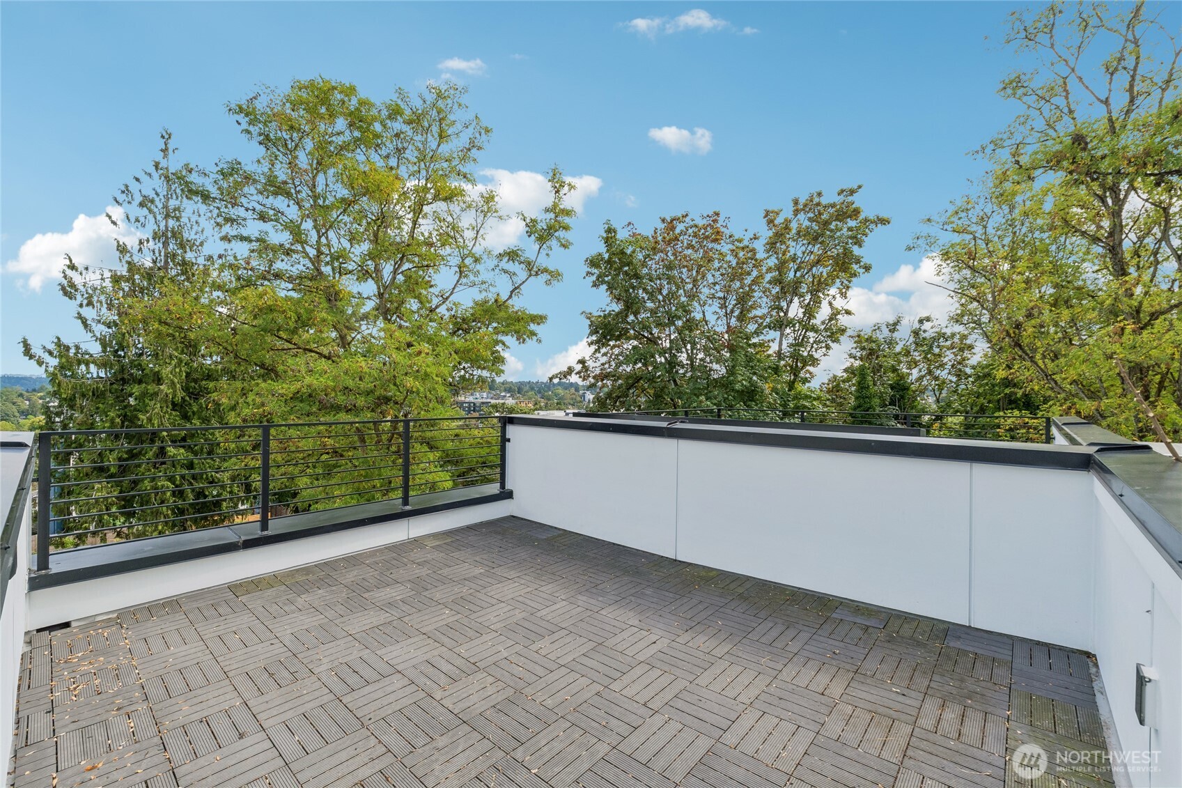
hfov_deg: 100.4
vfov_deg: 77.3
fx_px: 492
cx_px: 591
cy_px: 394
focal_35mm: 15
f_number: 9
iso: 250
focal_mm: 10
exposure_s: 1/200
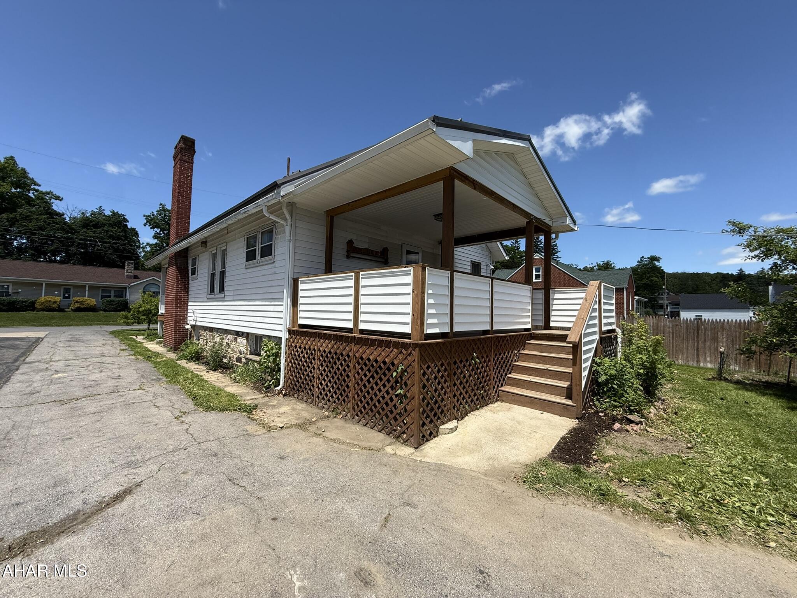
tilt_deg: +3.2
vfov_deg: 85.7
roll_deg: -0.3
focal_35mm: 14
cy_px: 299
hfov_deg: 102.1
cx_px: 398
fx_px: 322
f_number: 2.2
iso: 50
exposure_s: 1/1901
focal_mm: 2.22
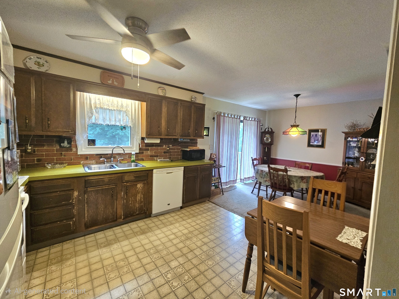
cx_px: 200
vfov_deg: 89.9
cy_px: 150
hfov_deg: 106.2
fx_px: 150
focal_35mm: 13
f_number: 2.2
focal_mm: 2.2
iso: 400
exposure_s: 1/40
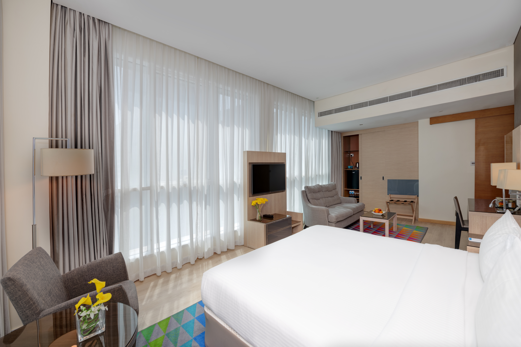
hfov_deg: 104.3
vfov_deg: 81.2
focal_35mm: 14
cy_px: 174
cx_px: 260
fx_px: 203
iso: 100
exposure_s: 1/80
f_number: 8
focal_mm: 14
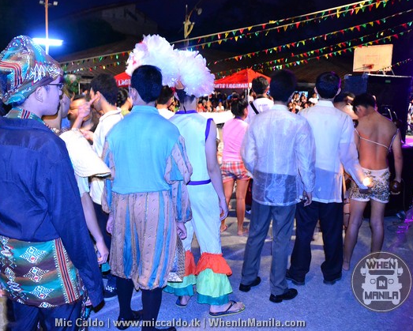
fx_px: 379
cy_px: 164
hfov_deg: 57.0
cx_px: 182
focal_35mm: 31
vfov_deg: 47.1
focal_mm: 18
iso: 3200
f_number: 5.6
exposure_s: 1/6
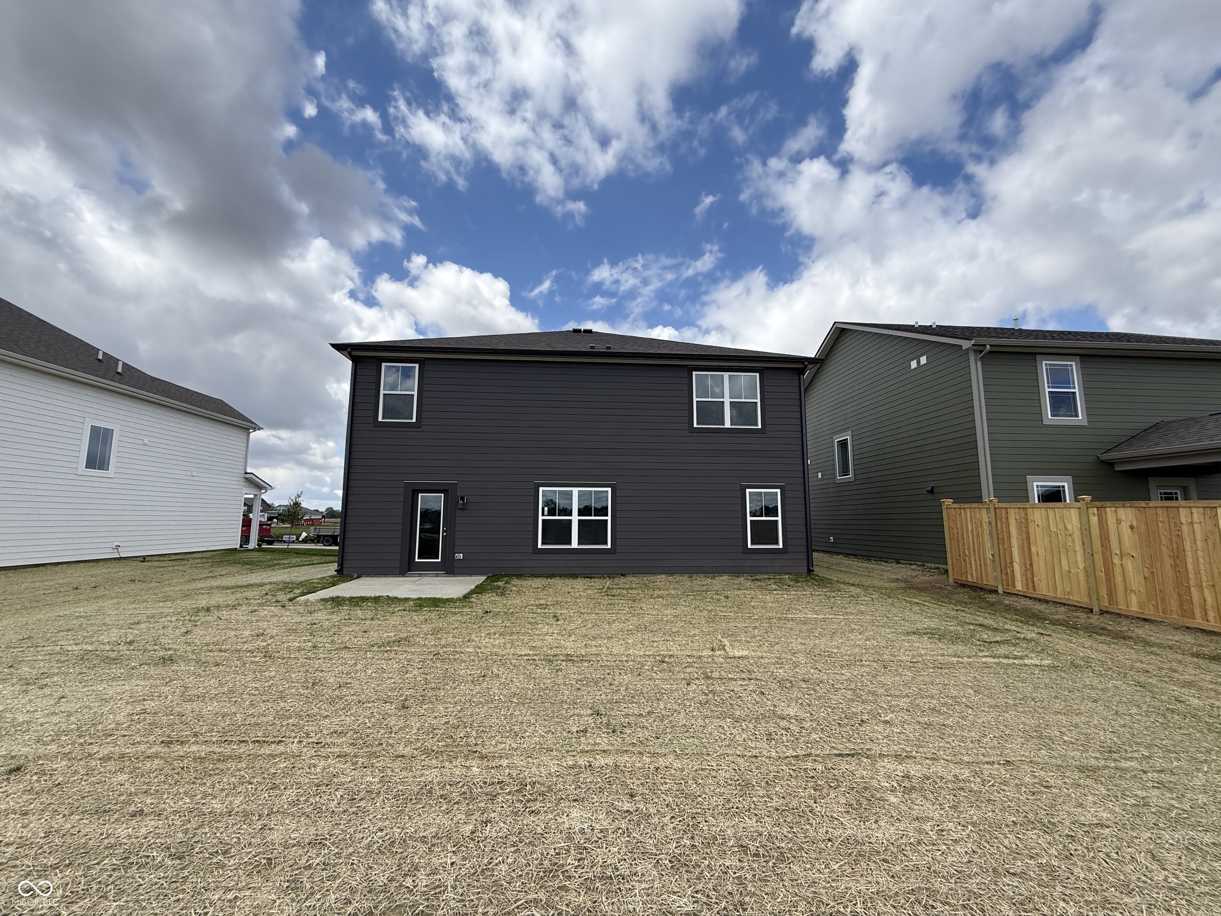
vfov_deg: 85.7
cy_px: 458
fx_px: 494
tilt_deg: +9.4
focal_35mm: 14
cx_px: 610
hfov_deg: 102.1
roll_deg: -0.4
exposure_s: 1/2024
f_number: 2.2
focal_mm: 2.22
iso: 64
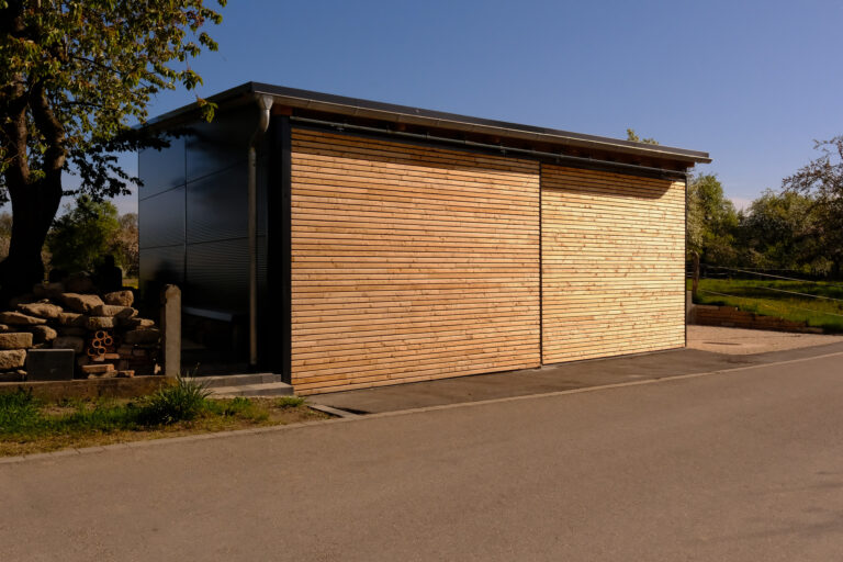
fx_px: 726
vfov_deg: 42.3
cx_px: 422
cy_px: 281
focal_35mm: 31
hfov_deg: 60.3
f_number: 13
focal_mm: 20.8
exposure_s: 1/2000
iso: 1600
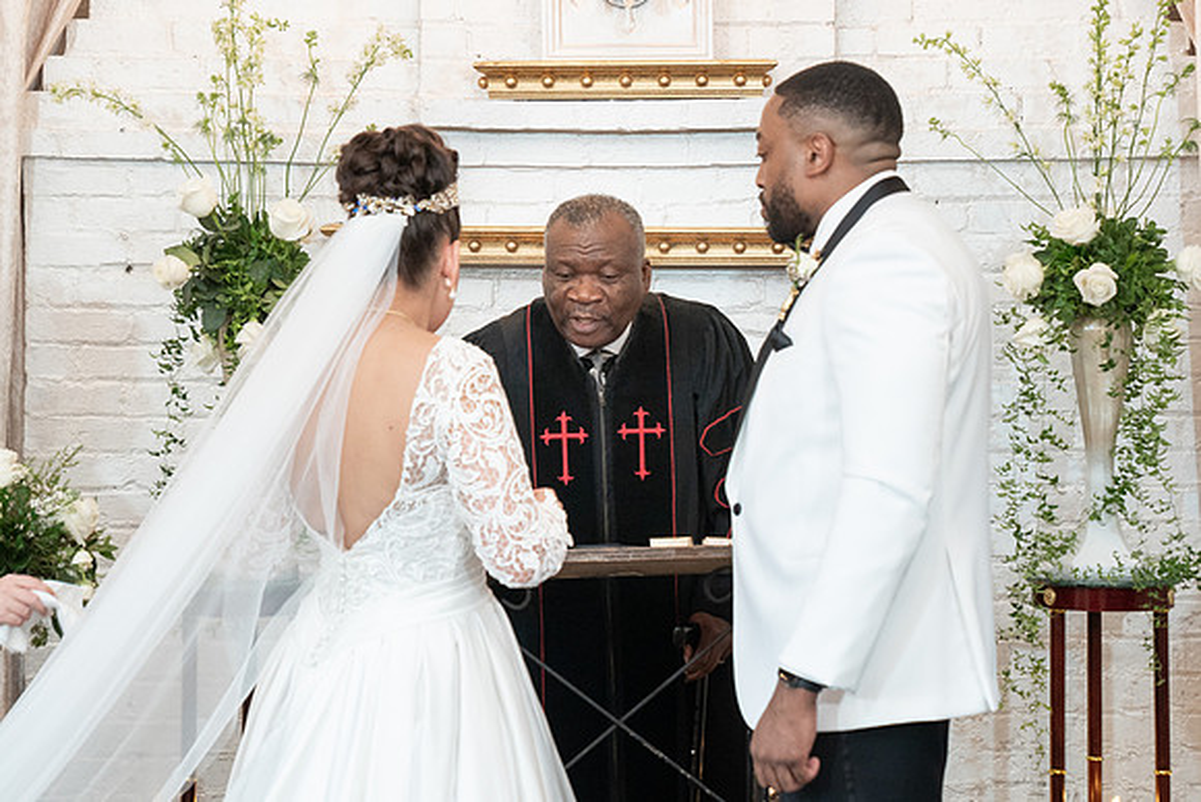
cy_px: 346
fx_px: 3206
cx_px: 660
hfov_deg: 21.2
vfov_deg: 14.2
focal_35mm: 96
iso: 2000
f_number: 4
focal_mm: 70
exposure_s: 1/100
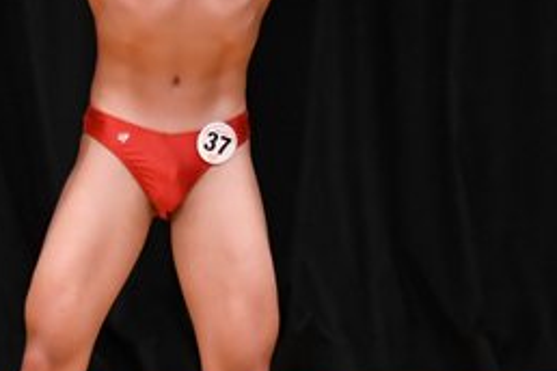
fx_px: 13259
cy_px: 127
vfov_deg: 1.6
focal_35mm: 857
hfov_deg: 2.4
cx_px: -195
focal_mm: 190
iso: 4000
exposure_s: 1/400
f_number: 5.6
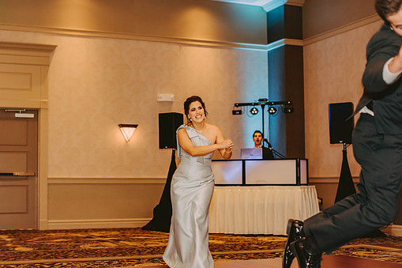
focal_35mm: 57
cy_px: 139
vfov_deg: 23.8
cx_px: 179
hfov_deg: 35.0
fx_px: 636
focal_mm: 50
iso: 800
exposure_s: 1/125
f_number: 2.5
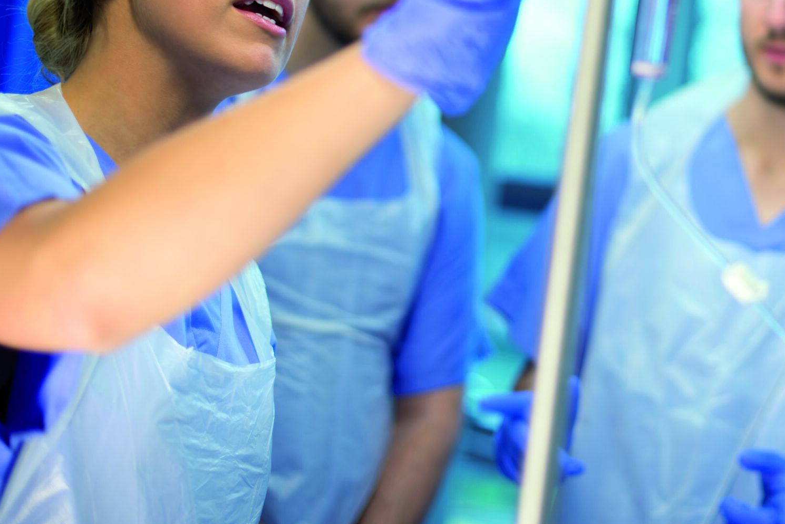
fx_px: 1875
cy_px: 78
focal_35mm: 86
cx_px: 628
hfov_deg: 23.3
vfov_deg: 15.7
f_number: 2.2
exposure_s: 1/200
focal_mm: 50
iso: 250
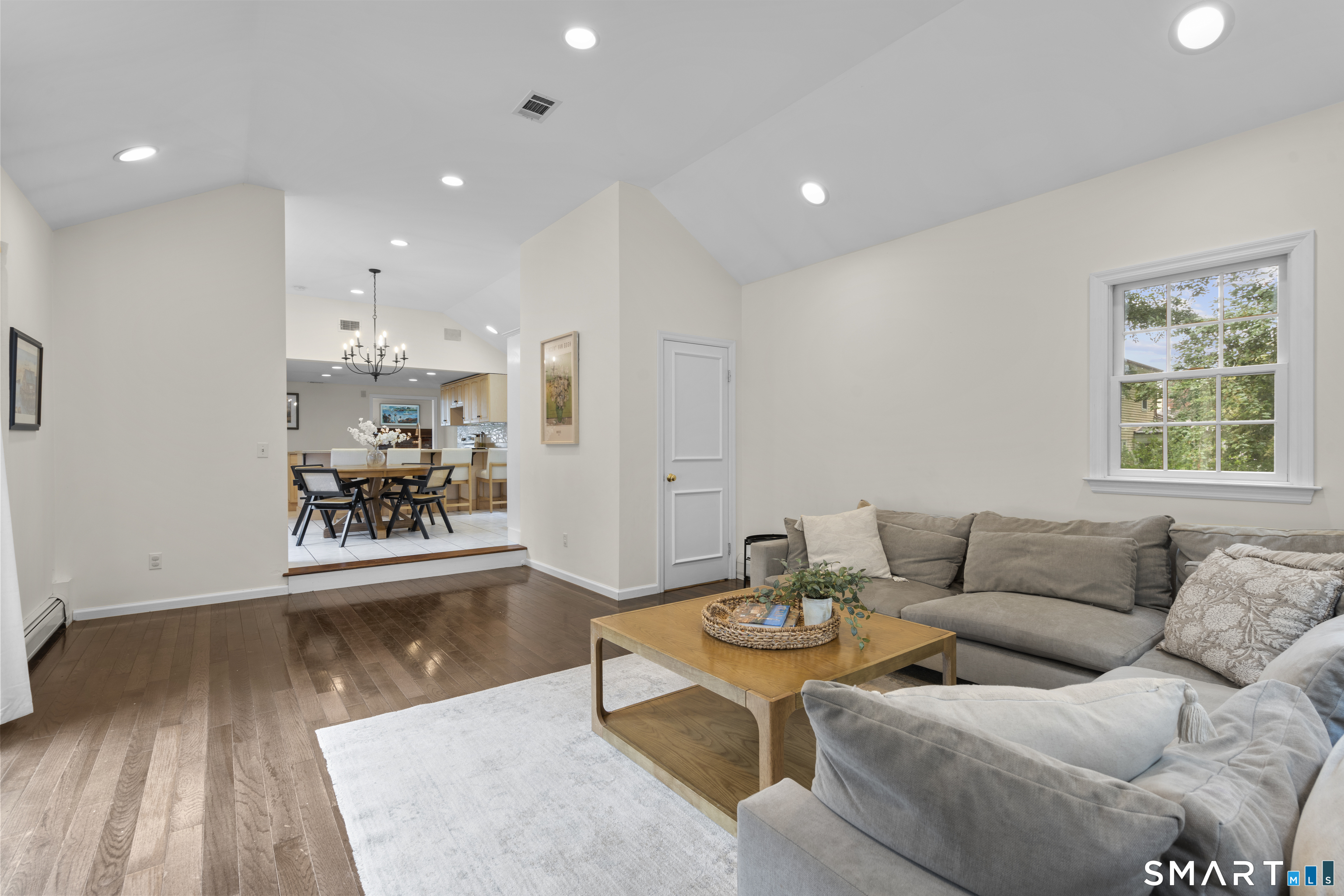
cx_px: 672
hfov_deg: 96.7
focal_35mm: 16
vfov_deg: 73.7
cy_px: 448
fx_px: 597
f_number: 9
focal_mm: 16
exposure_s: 1
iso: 200
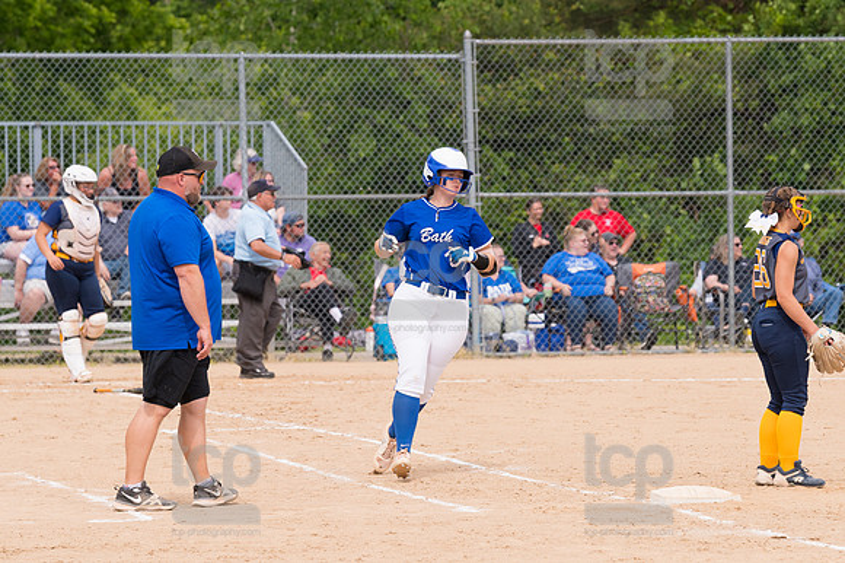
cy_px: 282
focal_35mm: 247
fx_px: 5794
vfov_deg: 5.6
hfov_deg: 8.3
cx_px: 422
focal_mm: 165
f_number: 5.6
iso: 320
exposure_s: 1/1600
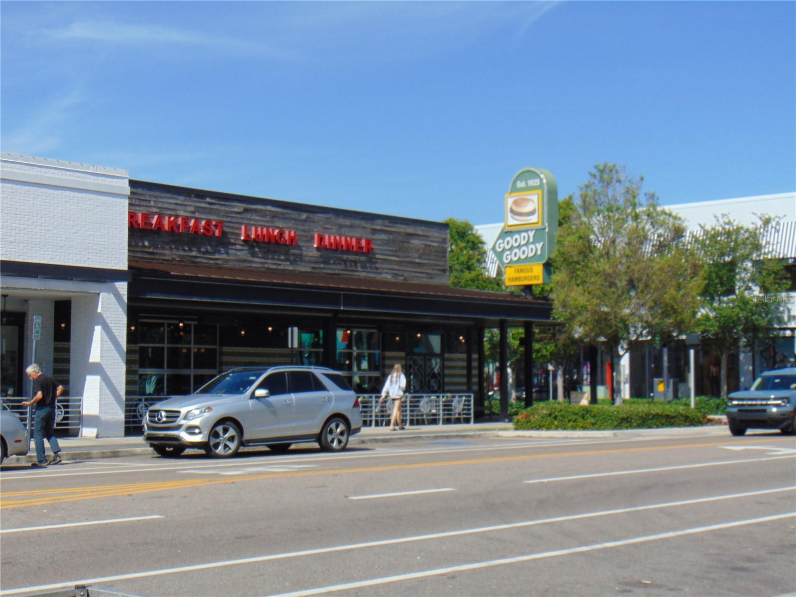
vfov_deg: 24.4
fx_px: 1380
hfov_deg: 32.2
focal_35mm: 60
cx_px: 398
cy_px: 298
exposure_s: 1/200
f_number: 9.3
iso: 80
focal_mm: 10.8
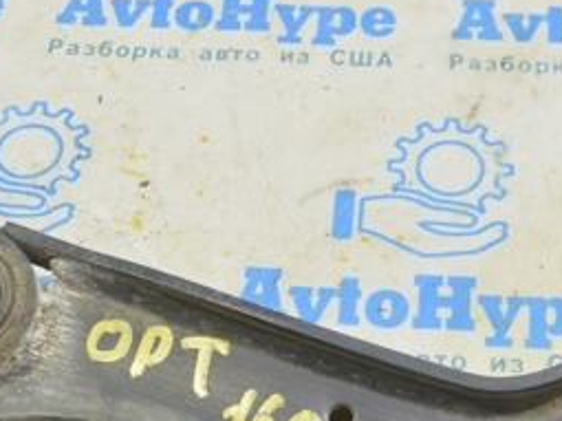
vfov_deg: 17.6
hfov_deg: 23.4
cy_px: 332
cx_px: 397
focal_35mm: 83
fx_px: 1350
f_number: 5.6
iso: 400
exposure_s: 1/20
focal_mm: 23
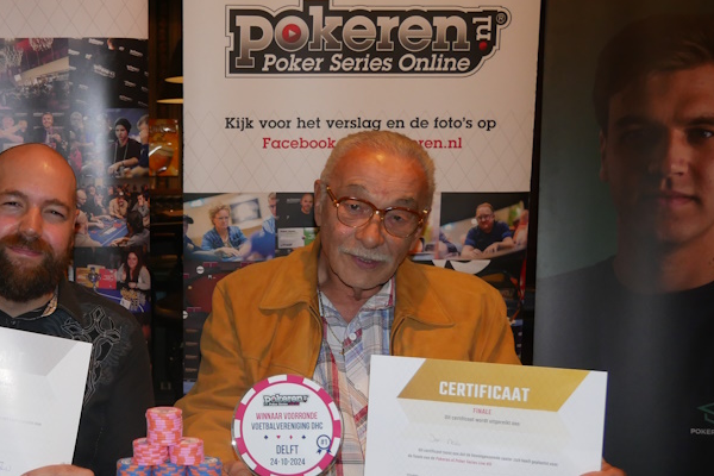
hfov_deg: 37.1
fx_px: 1031
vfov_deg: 25.9
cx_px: 162
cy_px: 309
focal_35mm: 52
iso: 800
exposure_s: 1/60
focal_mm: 15
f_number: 3.7
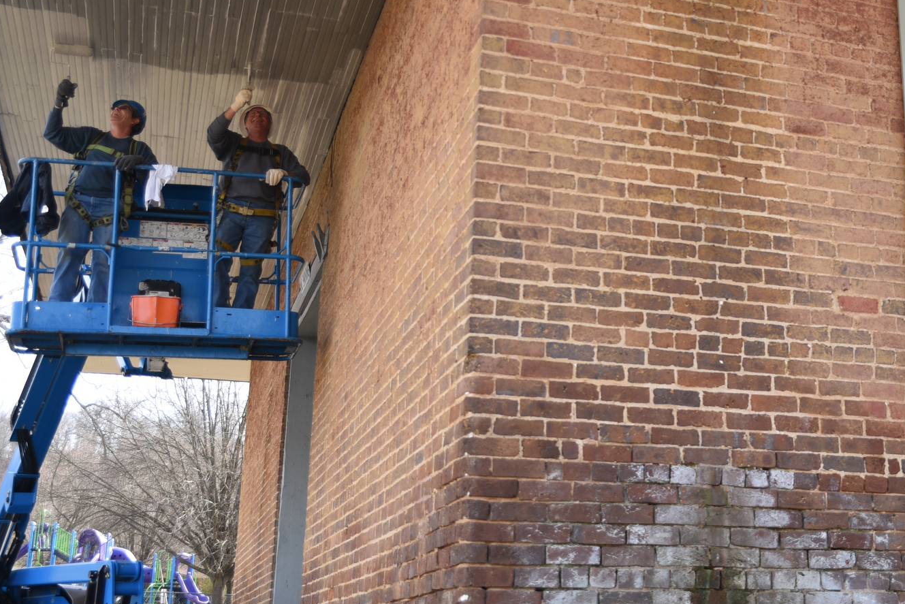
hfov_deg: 34.6
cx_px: 715
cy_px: 253
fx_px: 1408
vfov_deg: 24.2
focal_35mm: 56
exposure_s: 1/320
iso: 100
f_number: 2.8
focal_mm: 31
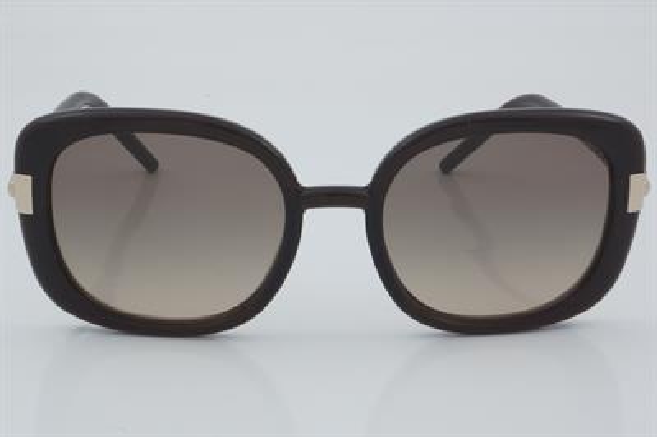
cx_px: 328
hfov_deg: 27.0
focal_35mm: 75
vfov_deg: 18.2
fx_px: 1368
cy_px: 218
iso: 100
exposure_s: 1/3
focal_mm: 50
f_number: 32
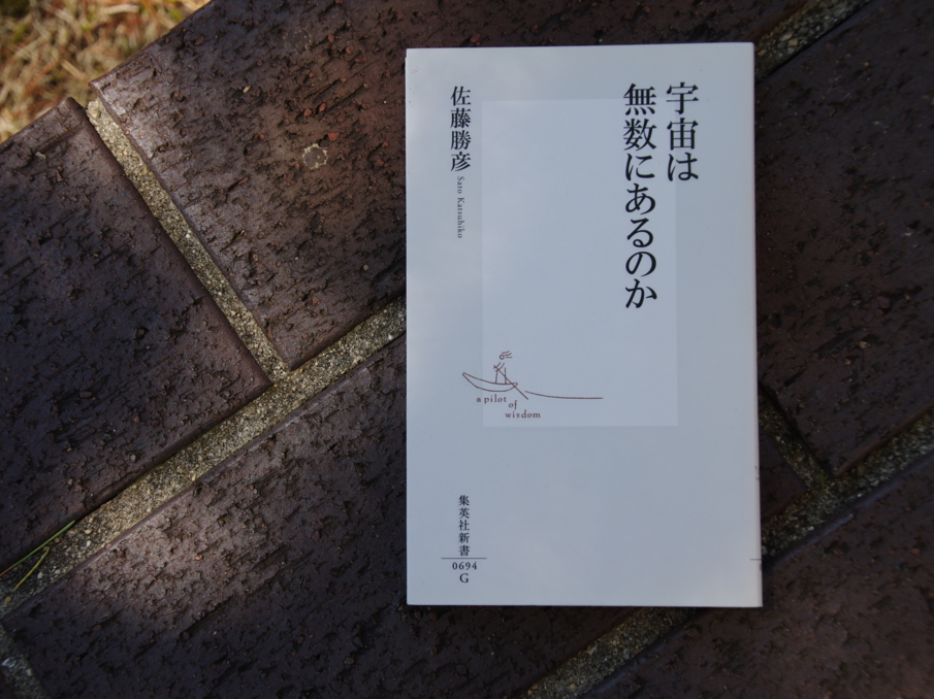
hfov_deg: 22.8
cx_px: 423
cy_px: 350
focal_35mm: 86
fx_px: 2320
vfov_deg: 17.2
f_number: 7.1
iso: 100
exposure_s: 1/160
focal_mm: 53
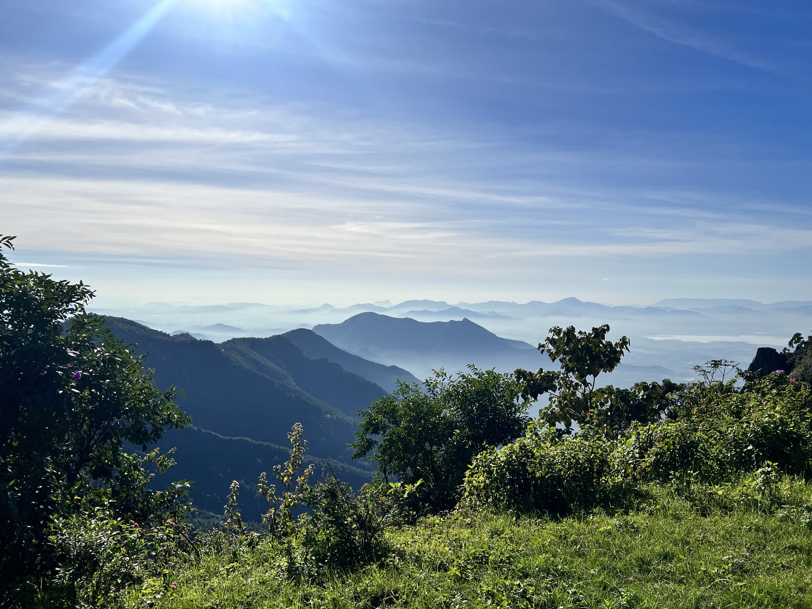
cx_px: 406
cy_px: 304
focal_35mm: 26
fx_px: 610
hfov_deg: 67.3
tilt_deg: -3.1
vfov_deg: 53.1
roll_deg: -2.2
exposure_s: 1/16393
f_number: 1.5
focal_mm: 5.7
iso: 50
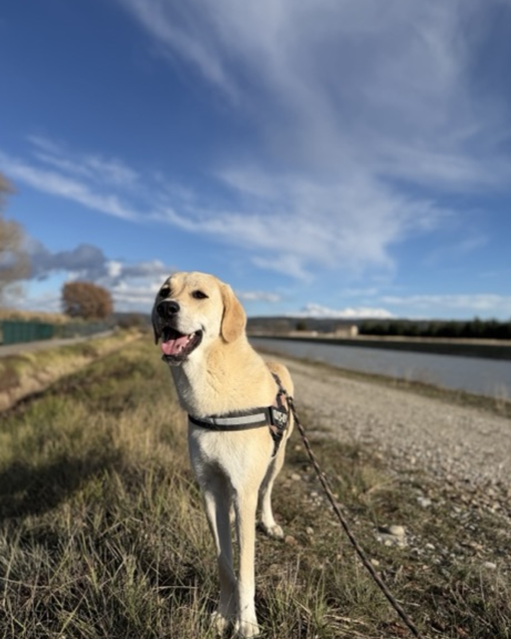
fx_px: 492
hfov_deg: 54.9
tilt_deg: -2.2
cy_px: 350
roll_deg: -1.9
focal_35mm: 26
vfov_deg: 65.9
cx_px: 257
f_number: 1.78
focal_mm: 6.76
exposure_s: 1/6173
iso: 80
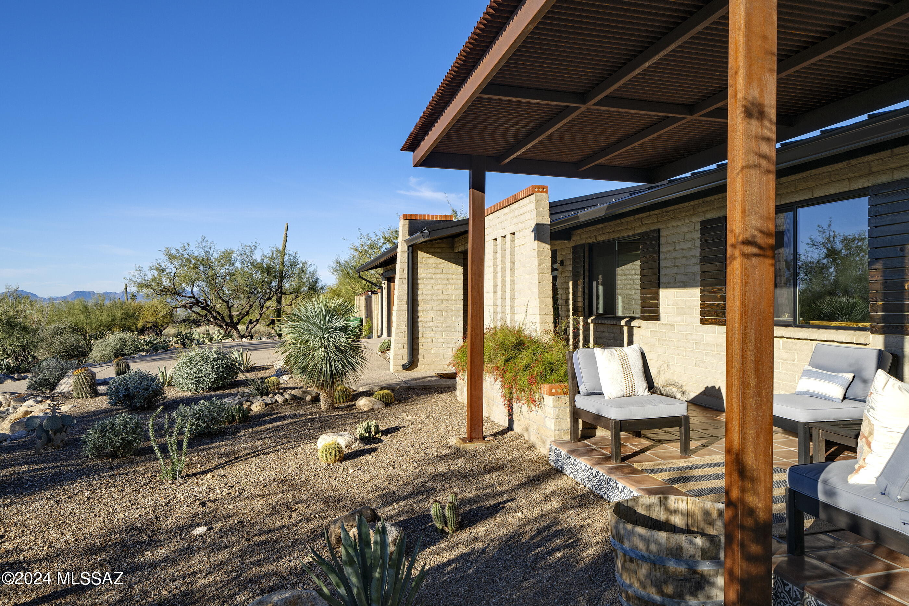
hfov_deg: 73.8
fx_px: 606
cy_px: 303
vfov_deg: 53.1
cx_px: 454
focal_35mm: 24
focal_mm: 24
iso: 100
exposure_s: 1/160
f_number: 9
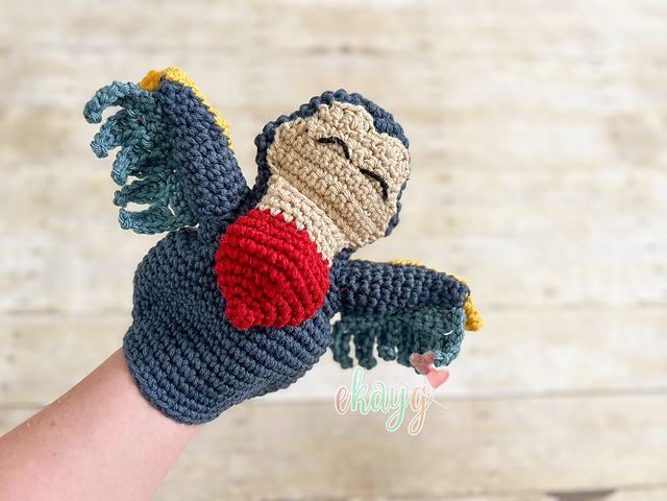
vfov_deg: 53.1
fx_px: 501
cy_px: 250
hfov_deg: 67.3
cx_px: 334
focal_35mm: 26
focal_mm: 5.7
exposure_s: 1/95
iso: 125
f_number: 1.5
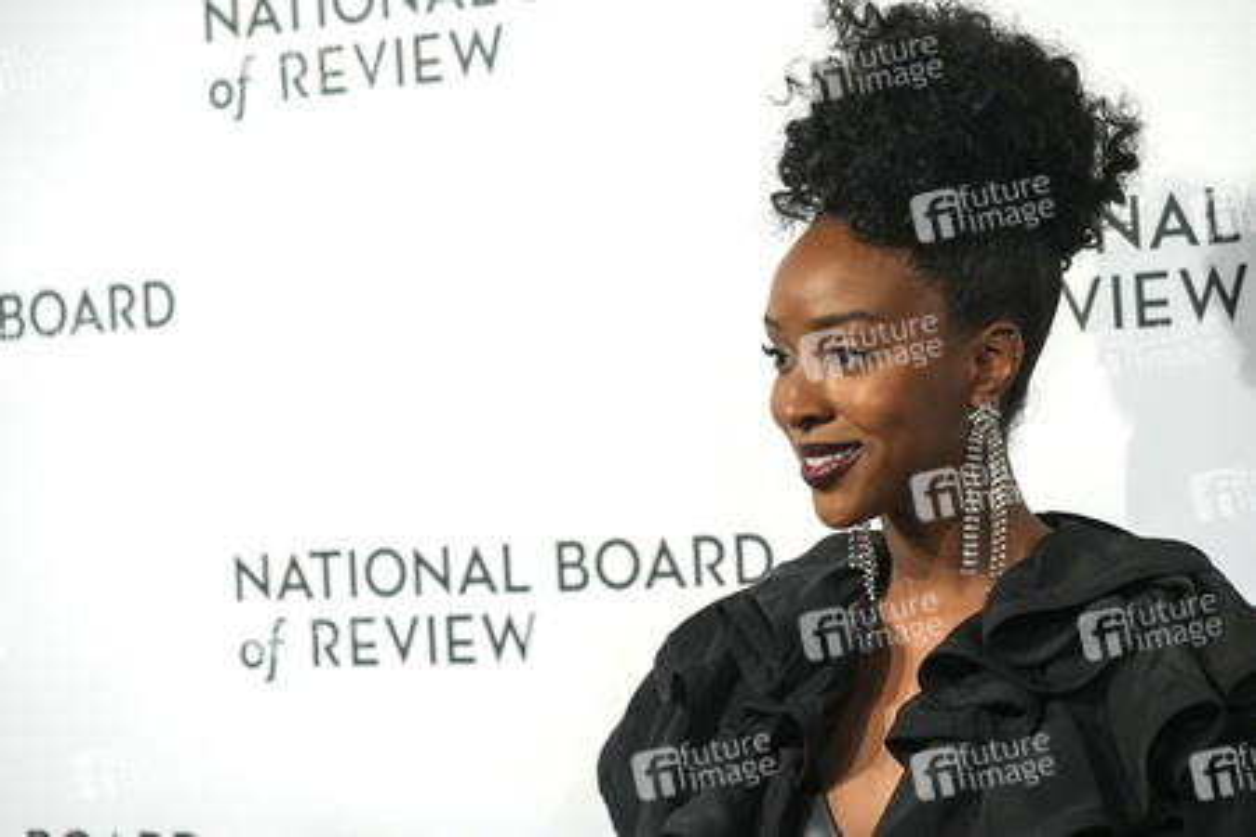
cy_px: 418
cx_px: 628
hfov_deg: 20.4
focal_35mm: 100
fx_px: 3489
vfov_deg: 13.7
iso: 12800
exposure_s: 1/400
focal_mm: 100
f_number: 5.6
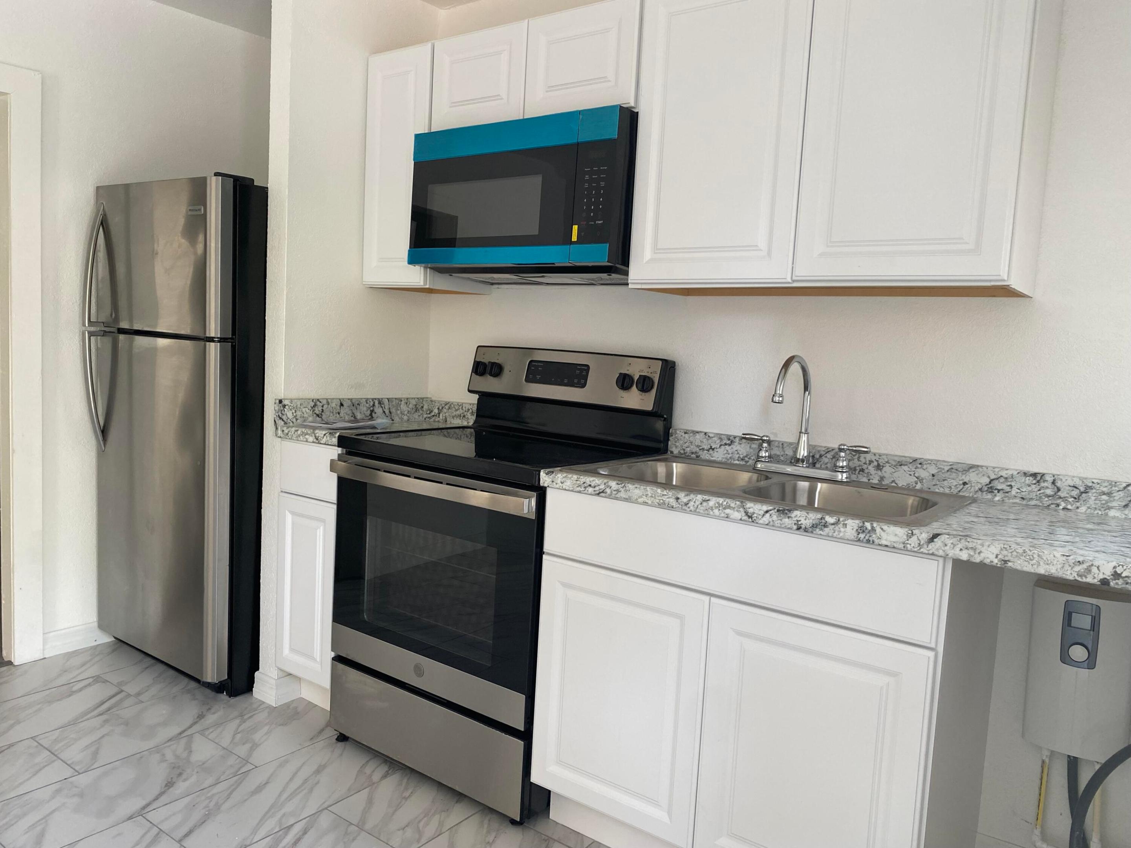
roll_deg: -3.3
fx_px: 849
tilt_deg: -6.8
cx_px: 566
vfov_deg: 53.1
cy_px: 424
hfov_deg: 67.3
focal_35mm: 26
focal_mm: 4.25
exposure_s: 1/121
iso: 125
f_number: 1.8
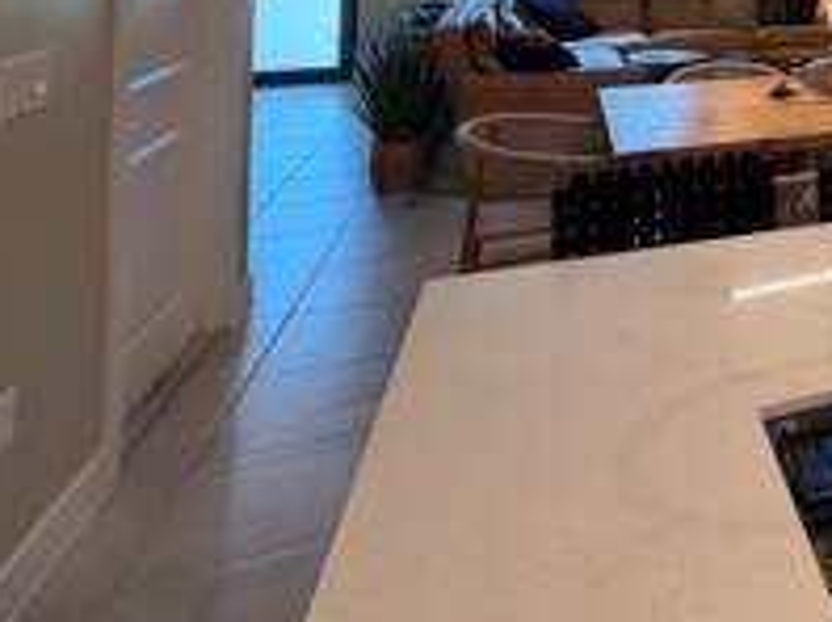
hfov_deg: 42.3
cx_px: 920
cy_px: -101
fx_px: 816
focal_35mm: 34
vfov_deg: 34.5
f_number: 2.2
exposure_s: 1/60
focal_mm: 2.22
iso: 200
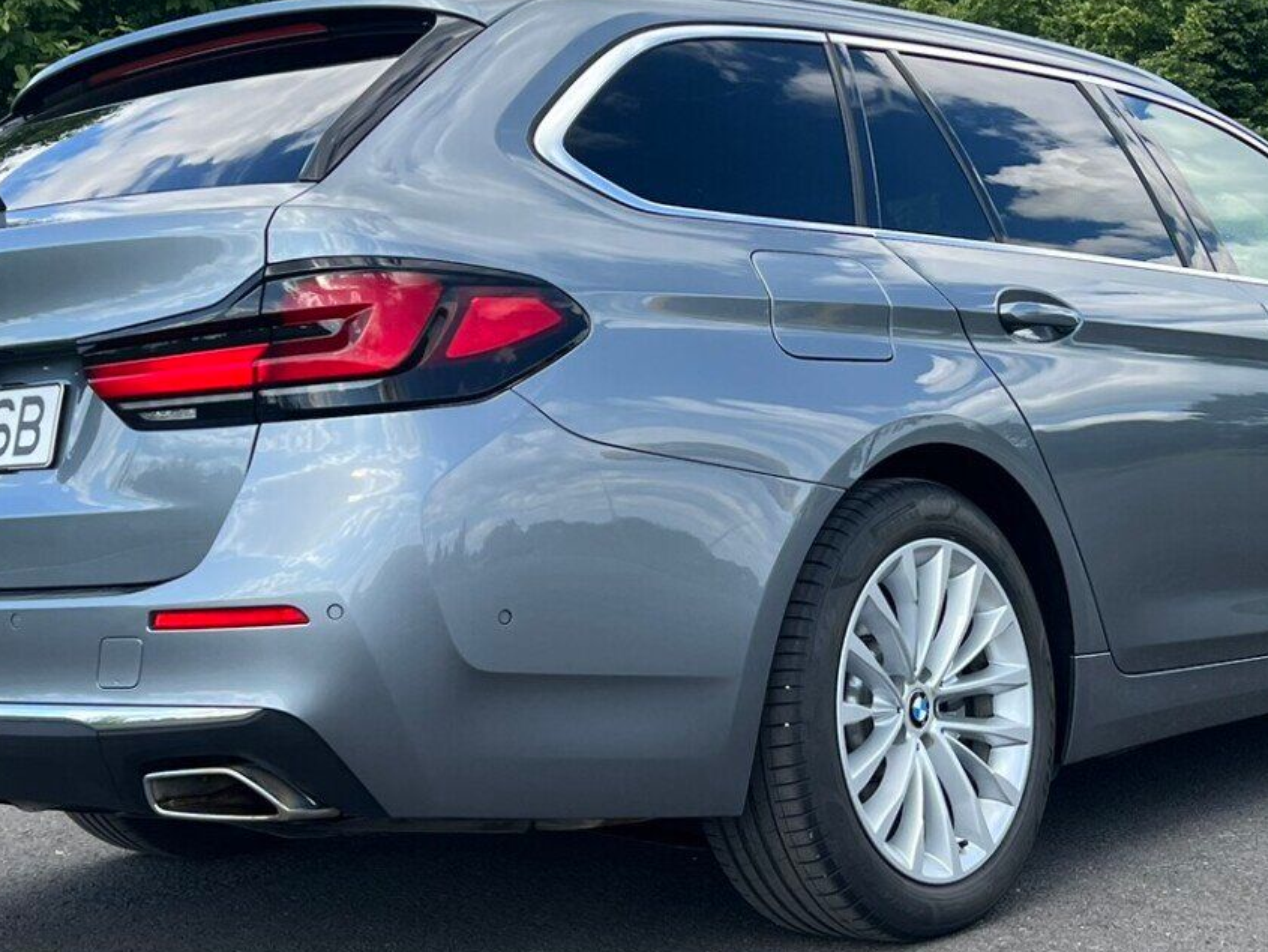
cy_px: 460
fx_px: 2198
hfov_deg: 32.1
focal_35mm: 60
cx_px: 780
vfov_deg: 24.4
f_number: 1.5
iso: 50
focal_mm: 5.7
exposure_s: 1/1147
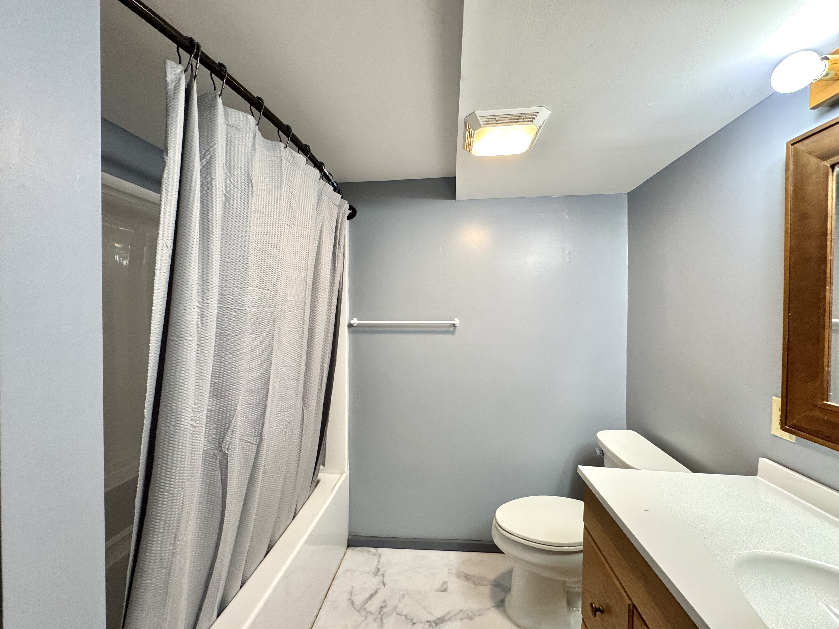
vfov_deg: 85.7
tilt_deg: -0.8
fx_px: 339
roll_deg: +0.0
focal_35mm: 14
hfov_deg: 102.1
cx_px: 420
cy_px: 314
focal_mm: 2.22
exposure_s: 1/60
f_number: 2.2
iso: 160
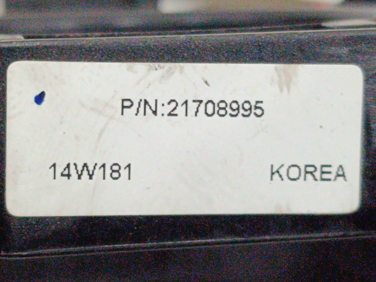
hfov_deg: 15.8
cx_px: 188
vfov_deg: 11.9
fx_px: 1358
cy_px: 141
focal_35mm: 125
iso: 898
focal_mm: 5.24
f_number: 1.7
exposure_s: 1/50
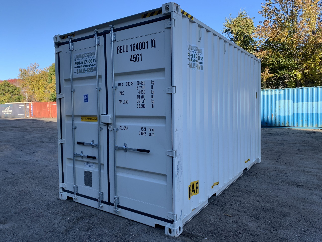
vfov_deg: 53.1
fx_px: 242
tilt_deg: -2.9
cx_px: 161
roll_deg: +1.3
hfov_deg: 67.3
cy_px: 121
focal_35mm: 26
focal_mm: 4.25
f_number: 1.8
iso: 25
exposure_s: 1/502
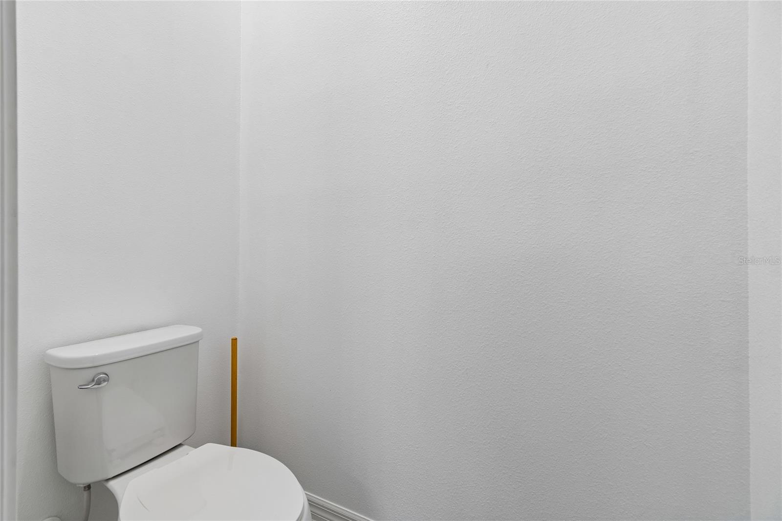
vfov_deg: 77.3
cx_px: 391
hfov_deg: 100.4
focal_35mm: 15
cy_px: 260
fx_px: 326
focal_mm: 10
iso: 100
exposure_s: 1/6
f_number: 7.1
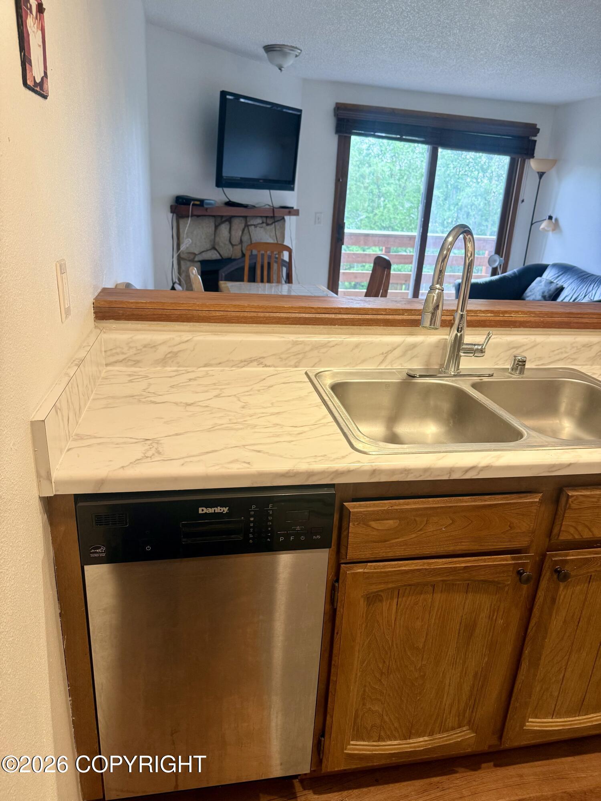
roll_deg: -3.7
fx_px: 556
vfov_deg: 71.6
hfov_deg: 56.8
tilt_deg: -20.4
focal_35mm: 24
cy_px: 400
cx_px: 300
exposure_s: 1/120
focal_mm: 6.76
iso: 200
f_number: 1.78
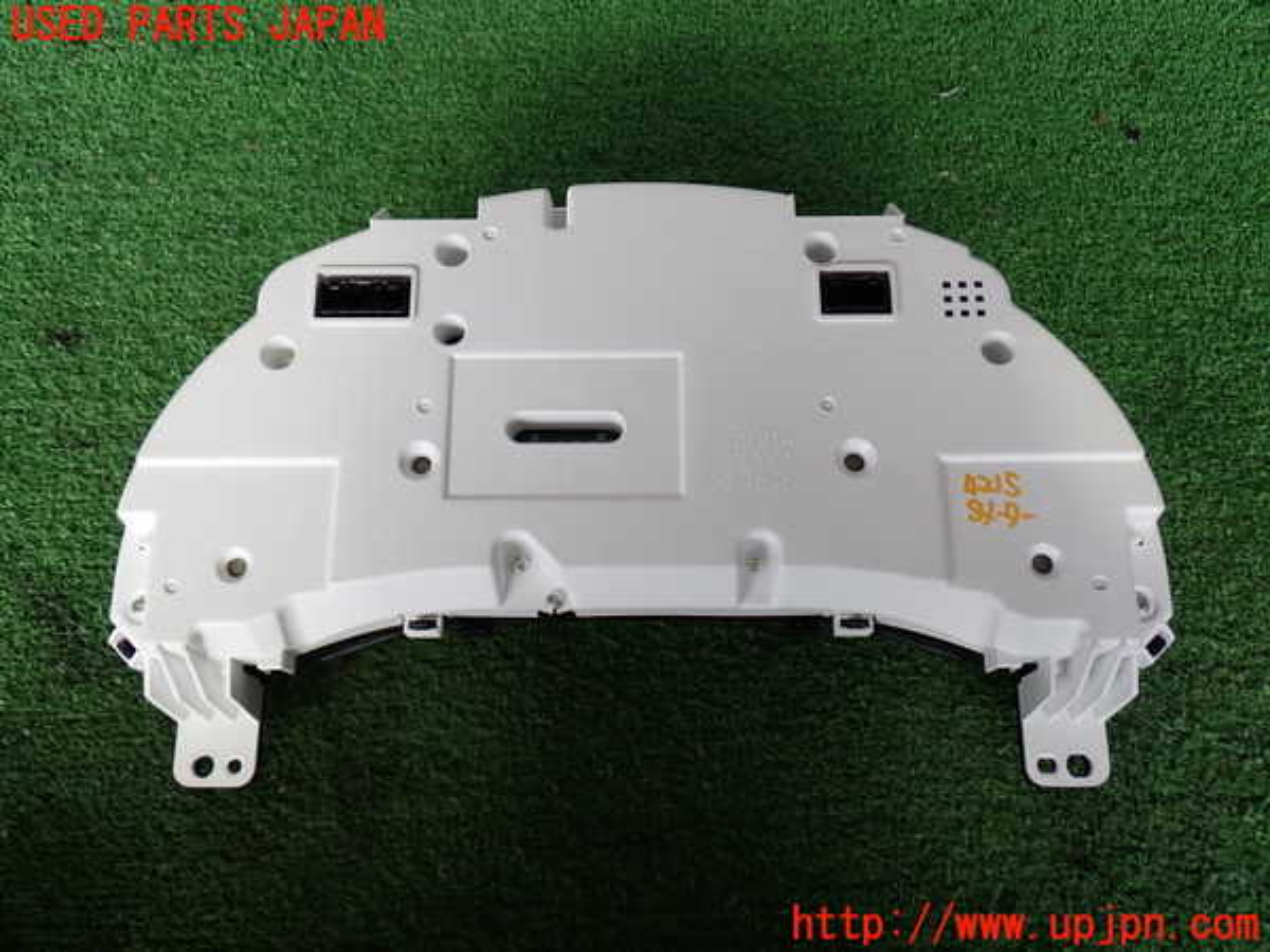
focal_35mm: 32
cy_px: 476
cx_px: 635
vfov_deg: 44.2
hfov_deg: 56.8
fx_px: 1174
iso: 100
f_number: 2.4
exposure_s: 1/60
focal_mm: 5.79
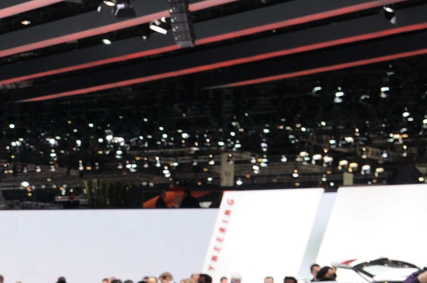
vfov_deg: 9.3
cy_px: 407
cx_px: -181
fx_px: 1702
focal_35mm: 144
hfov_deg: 13.6
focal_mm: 29
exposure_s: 1/180
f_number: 6.7
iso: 400
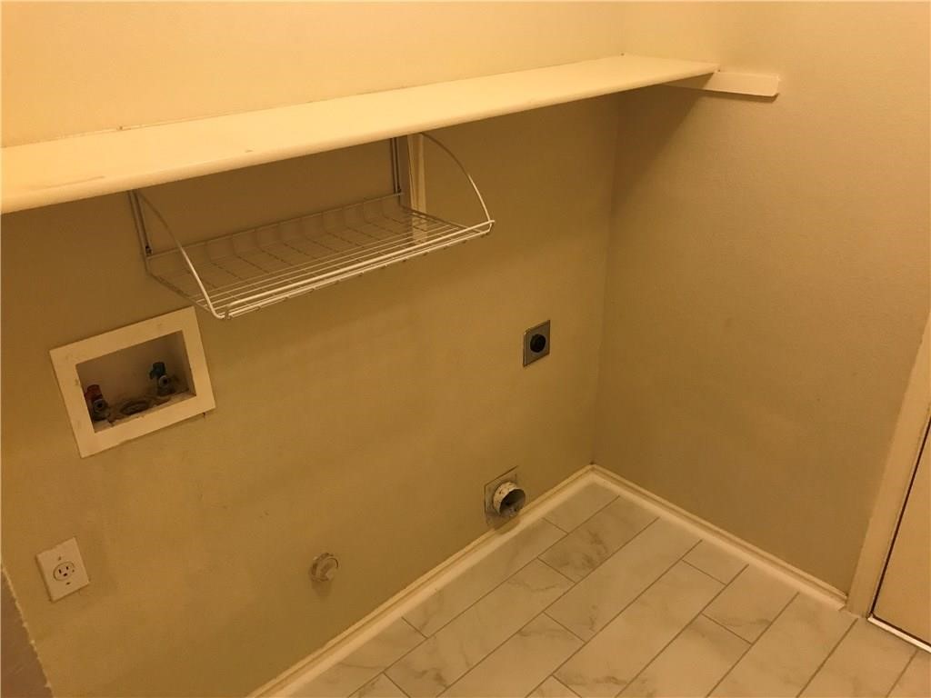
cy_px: 349
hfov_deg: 63.4
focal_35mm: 28
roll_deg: +1.1
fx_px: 753
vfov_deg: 49.7
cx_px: 466
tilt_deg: -25.5
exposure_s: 1/15
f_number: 1.8
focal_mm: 3.99
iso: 80
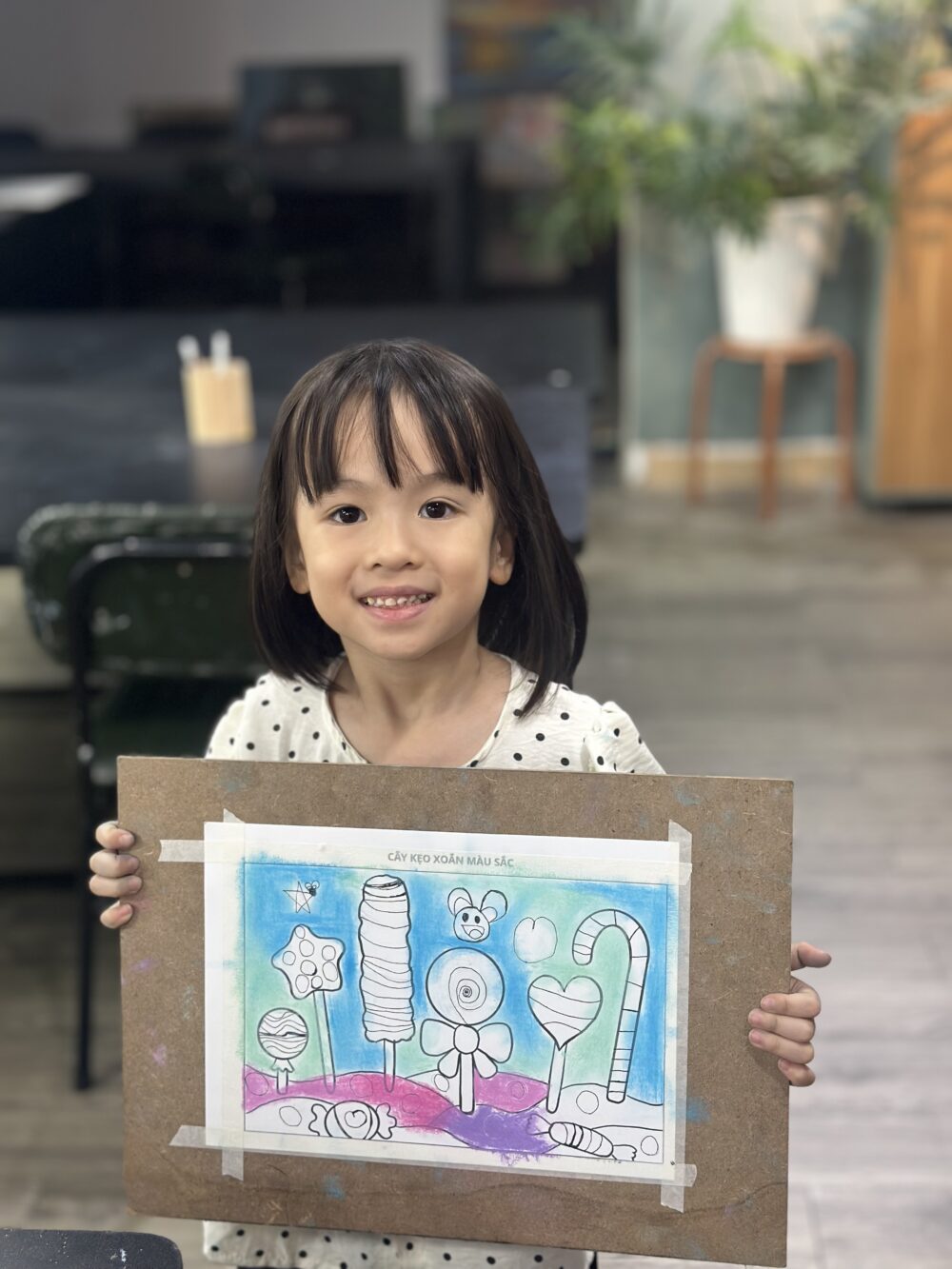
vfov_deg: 39.7
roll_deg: +1.5
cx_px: 476
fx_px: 1760
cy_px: 634
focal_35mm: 48
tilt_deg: -19.8
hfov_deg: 30.3
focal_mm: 6.86
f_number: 1.78
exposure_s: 1/100
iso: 125
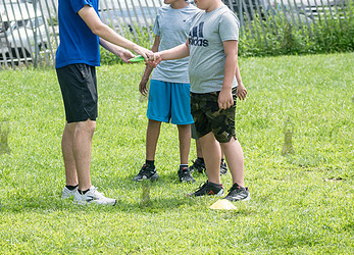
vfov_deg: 8.3
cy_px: 100
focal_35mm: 175
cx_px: 124
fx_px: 1765
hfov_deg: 11.4
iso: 200
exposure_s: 1/800
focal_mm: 92
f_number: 4
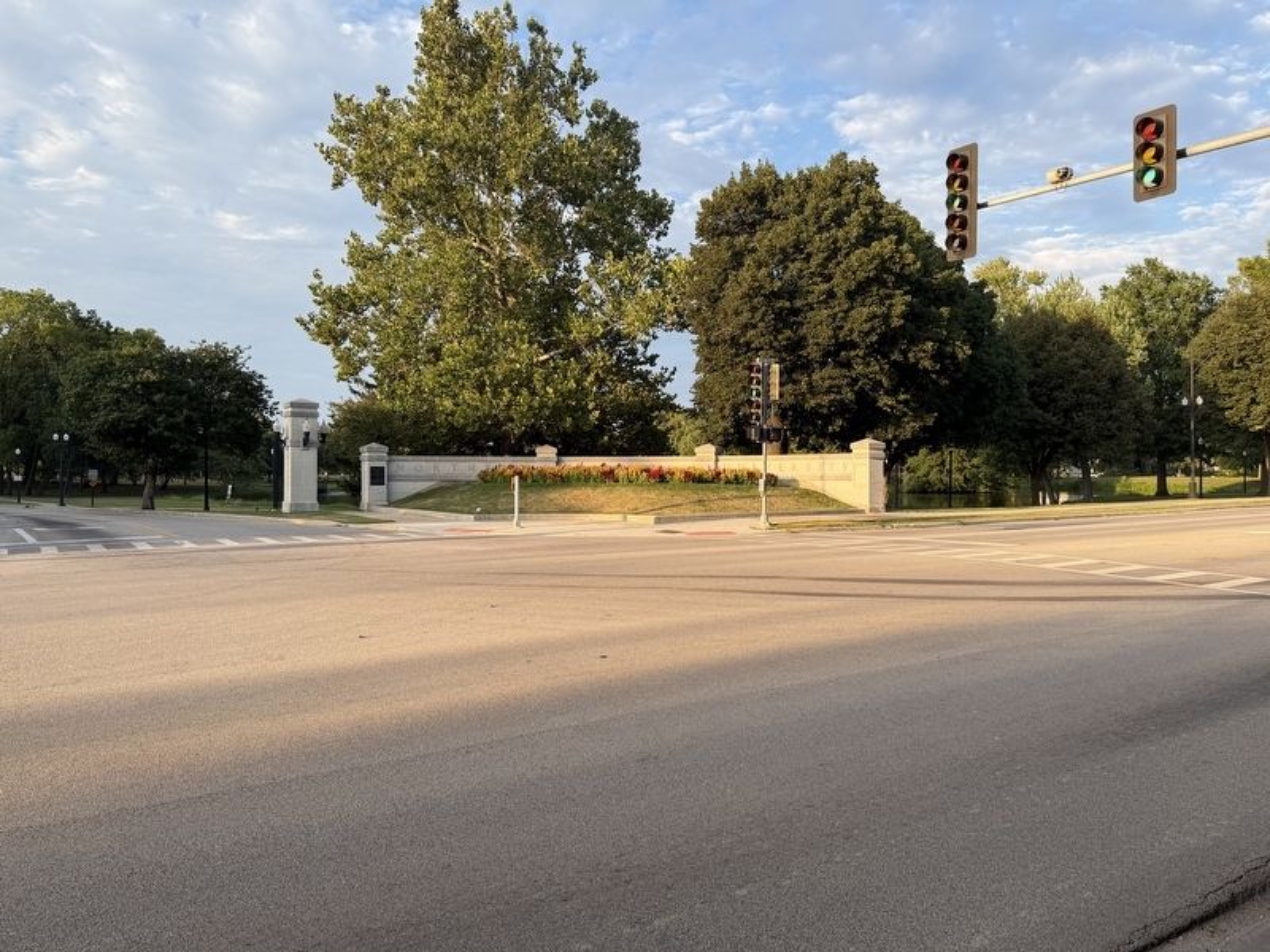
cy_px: 476
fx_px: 881
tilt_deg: -0.6
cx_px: 635
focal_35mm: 24
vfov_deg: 56.8
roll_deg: +0.2
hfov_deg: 71.6
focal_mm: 6.76
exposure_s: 1/955
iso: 80
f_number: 1.78
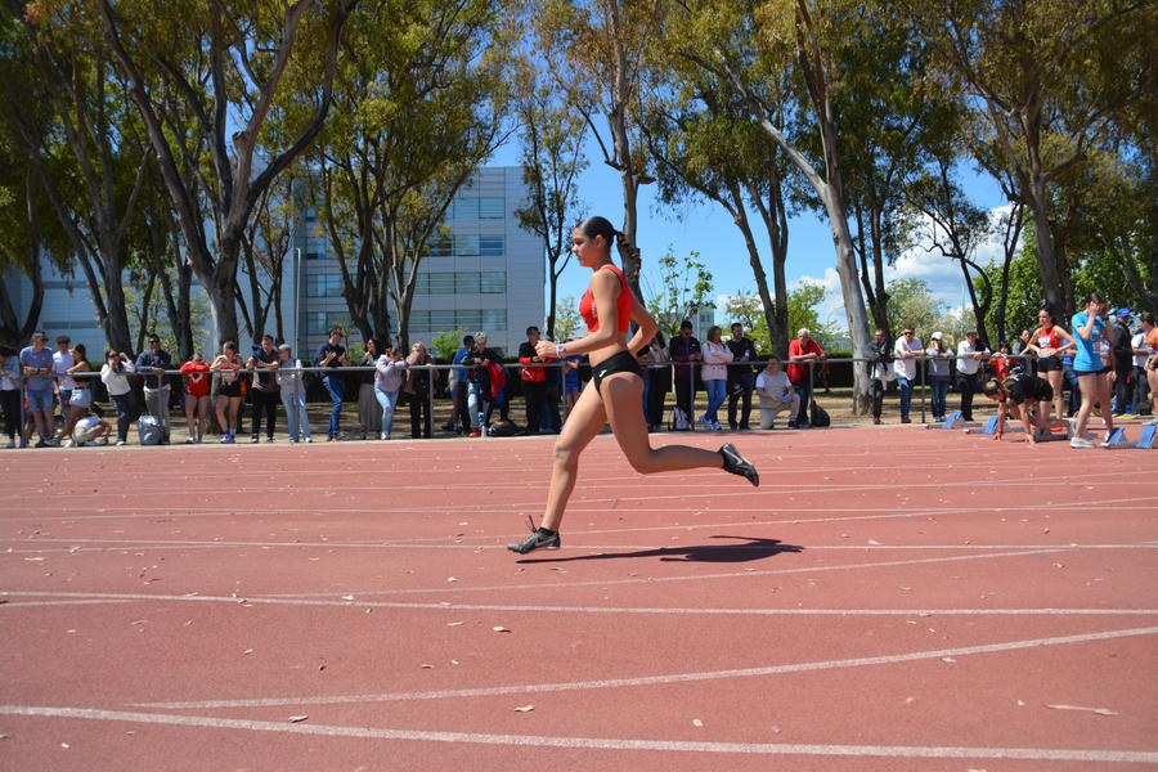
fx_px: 1061
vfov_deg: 40.0
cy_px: 386
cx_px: 579
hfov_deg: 57.2
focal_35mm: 33
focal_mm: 22
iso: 400
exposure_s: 1/1600
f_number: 6.3
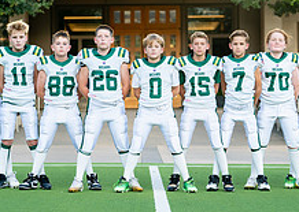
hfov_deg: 13.6
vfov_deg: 9.7
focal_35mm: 148
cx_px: 150
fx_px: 1255
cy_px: 122
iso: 100
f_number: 2
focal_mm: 50
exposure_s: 1/640
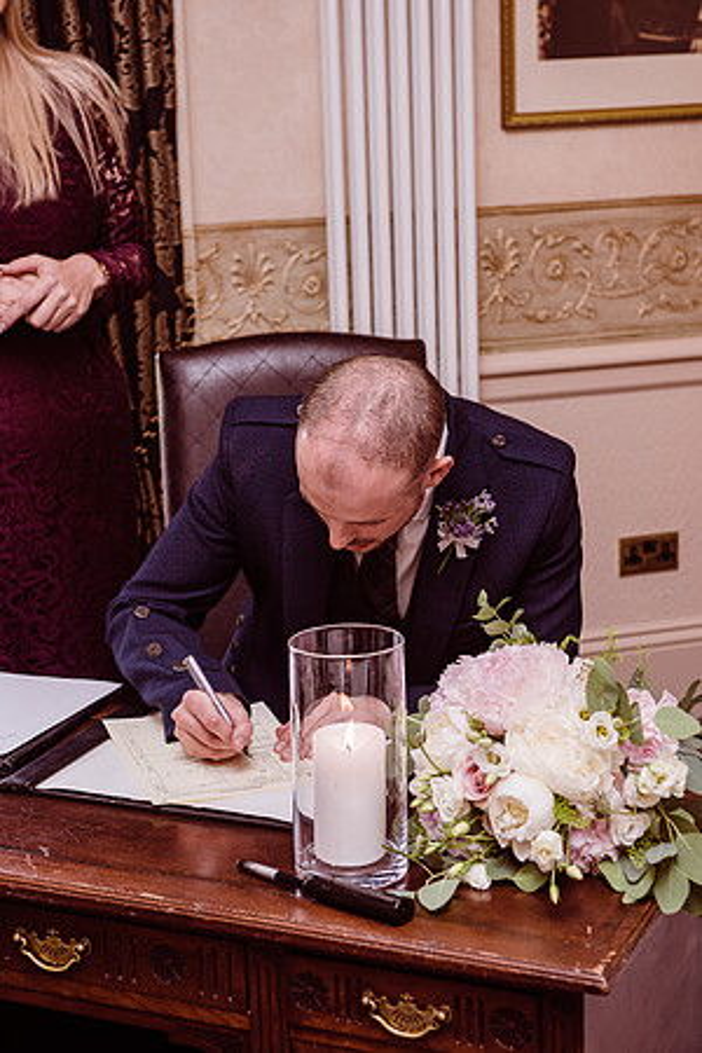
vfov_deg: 28.8
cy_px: 526
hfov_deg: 19.5
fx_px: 2047
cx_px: 351
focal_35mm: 70
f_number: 5.6
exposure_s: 1/100
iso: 400
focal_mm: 70
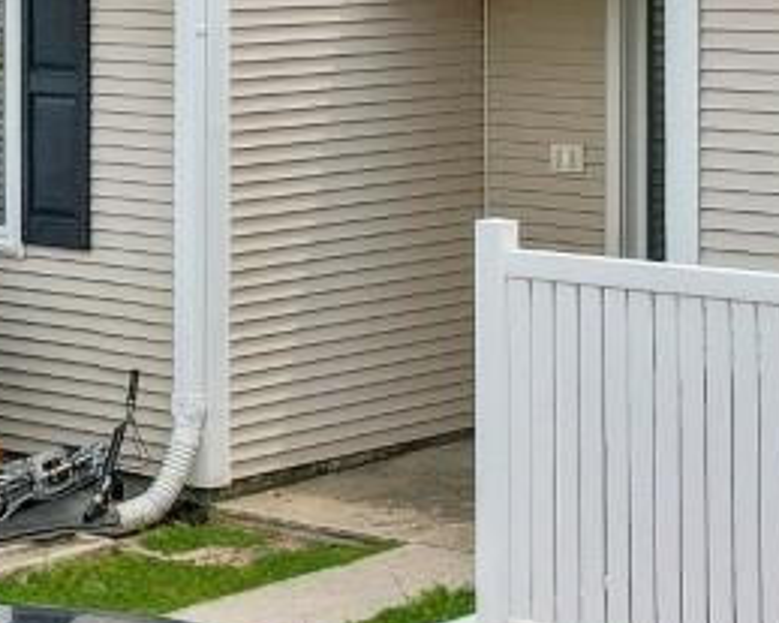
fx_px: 2973
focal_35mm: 129
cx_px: 33
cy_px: -211
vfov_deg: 11.6
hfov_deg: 14.7
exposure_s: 1/640
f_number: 2.8
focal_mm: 8.38
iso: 100
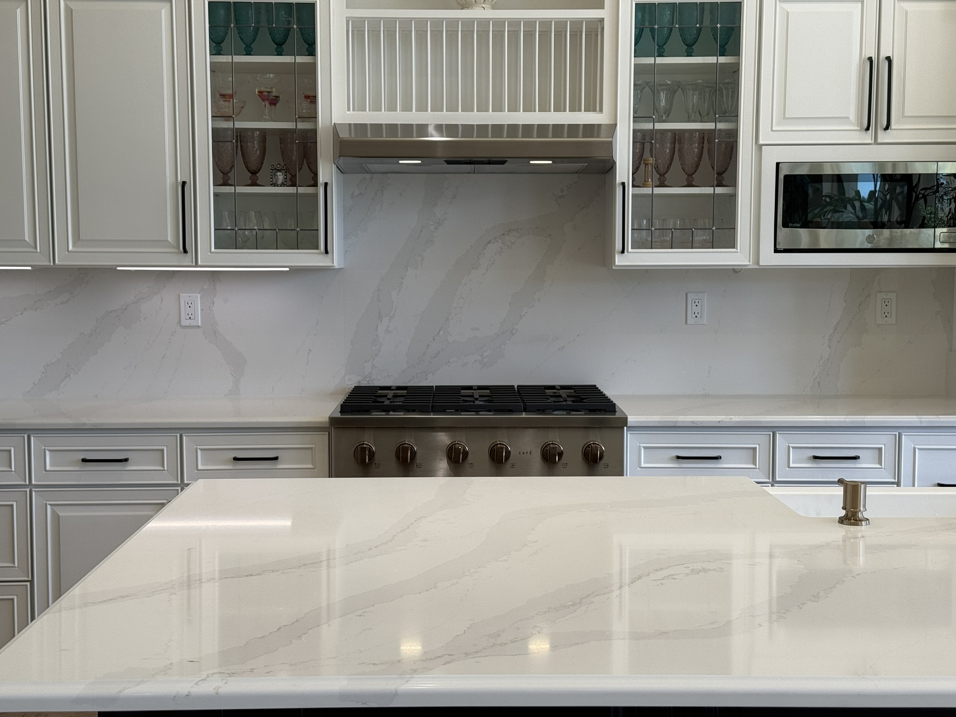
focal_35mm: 48
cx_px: 478
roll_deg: -0.5
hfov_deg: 39.7
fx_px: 1326
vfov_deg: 30.3
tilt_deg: -2.8
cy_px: 358
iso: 50
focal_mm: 6.76
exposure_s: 1/216
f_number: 1.78
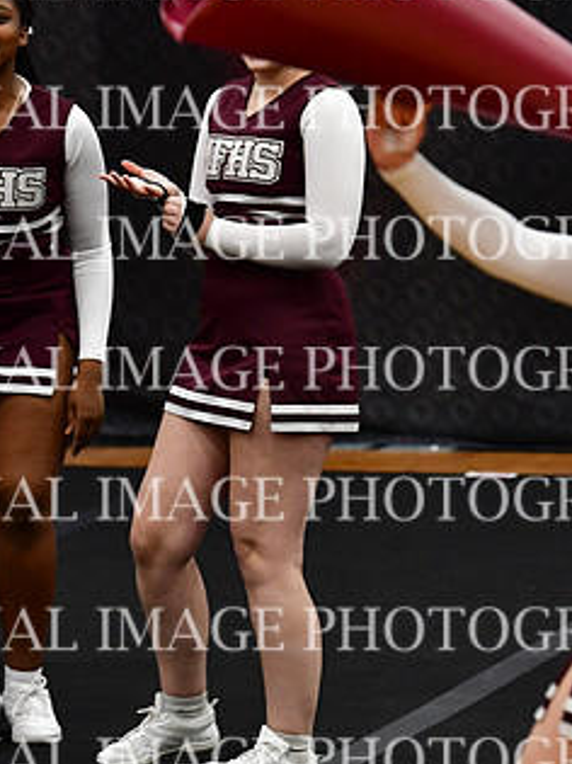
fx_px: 8797
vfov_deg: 5.0
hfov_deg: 3.7
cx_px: 287
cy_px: 303
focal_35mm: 399
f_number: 4
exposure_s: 1/500
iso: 4000
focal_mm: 150
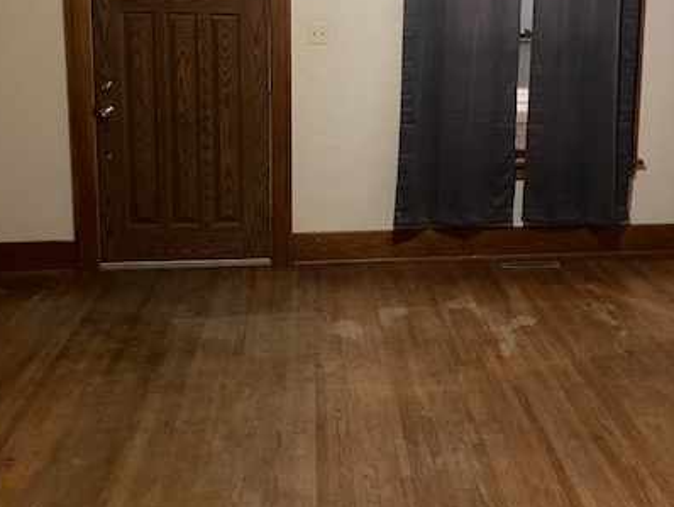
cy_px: 136
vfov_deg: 31.7
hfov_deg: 41.4
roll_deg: -1.8
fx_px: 877
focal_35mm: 45
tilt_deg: -8.6
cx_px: 462
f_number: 1.8
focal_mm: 3.99
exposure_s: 1/20
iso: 640
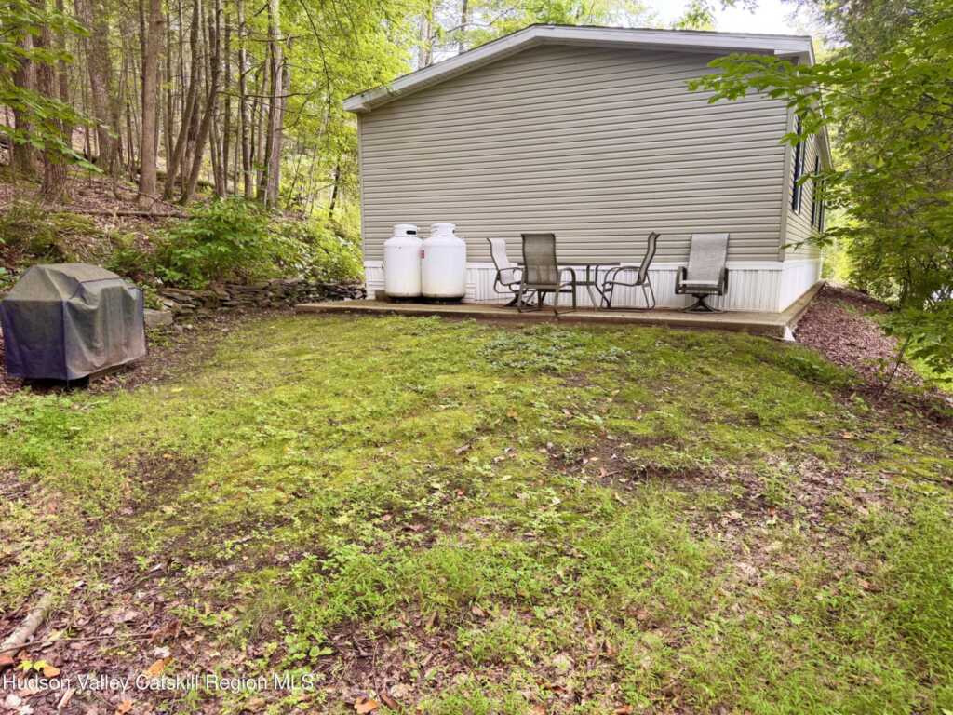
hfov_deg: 71.6
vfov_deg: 56.8
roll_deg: +0.0
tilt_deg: -9.1
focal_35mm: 24
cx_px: 476
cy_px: 358
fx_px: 661
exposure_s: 1/121
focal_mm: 6.76
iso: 160
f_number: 1.78
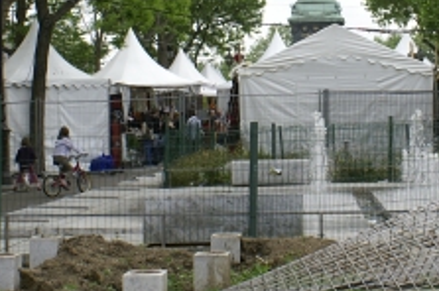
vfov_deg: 13.8
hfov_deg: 20.9
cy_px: -3
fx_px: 1181
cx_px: 309
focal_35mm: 97
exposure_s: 1/125
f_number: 8
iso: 100
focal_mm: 24
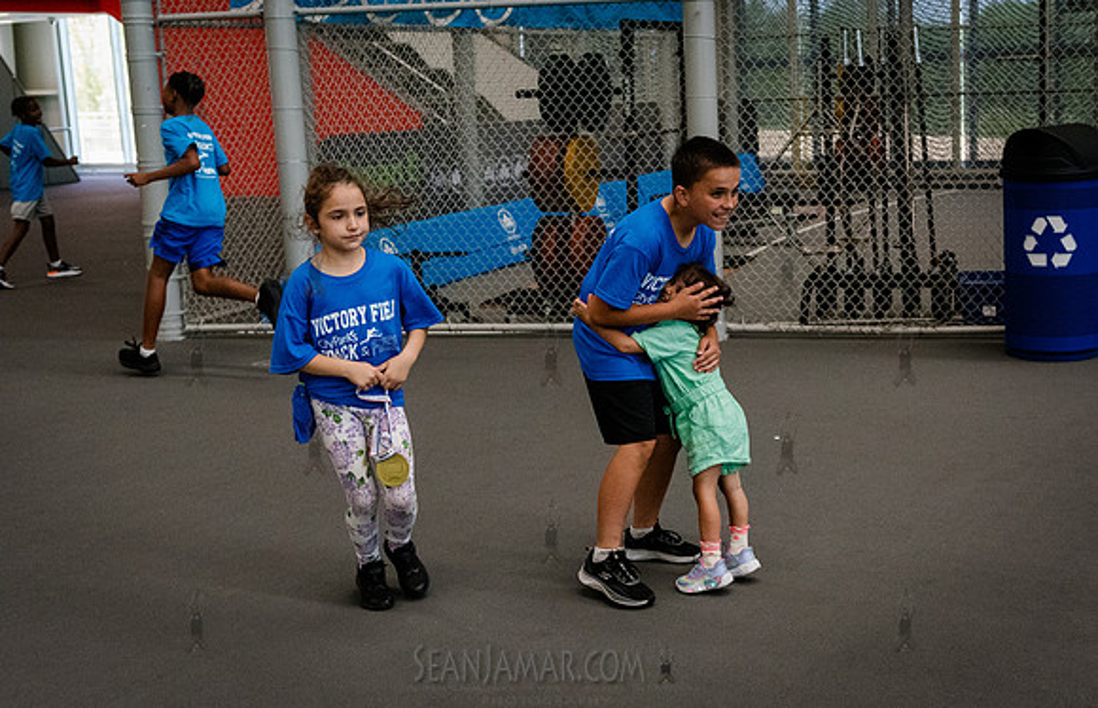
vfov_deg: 27.6
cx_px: 688
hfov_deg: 41.4
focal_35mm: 48
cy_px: 348
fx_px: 1440
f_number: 3.5
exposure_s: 1/1600
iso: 6400
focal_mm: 35
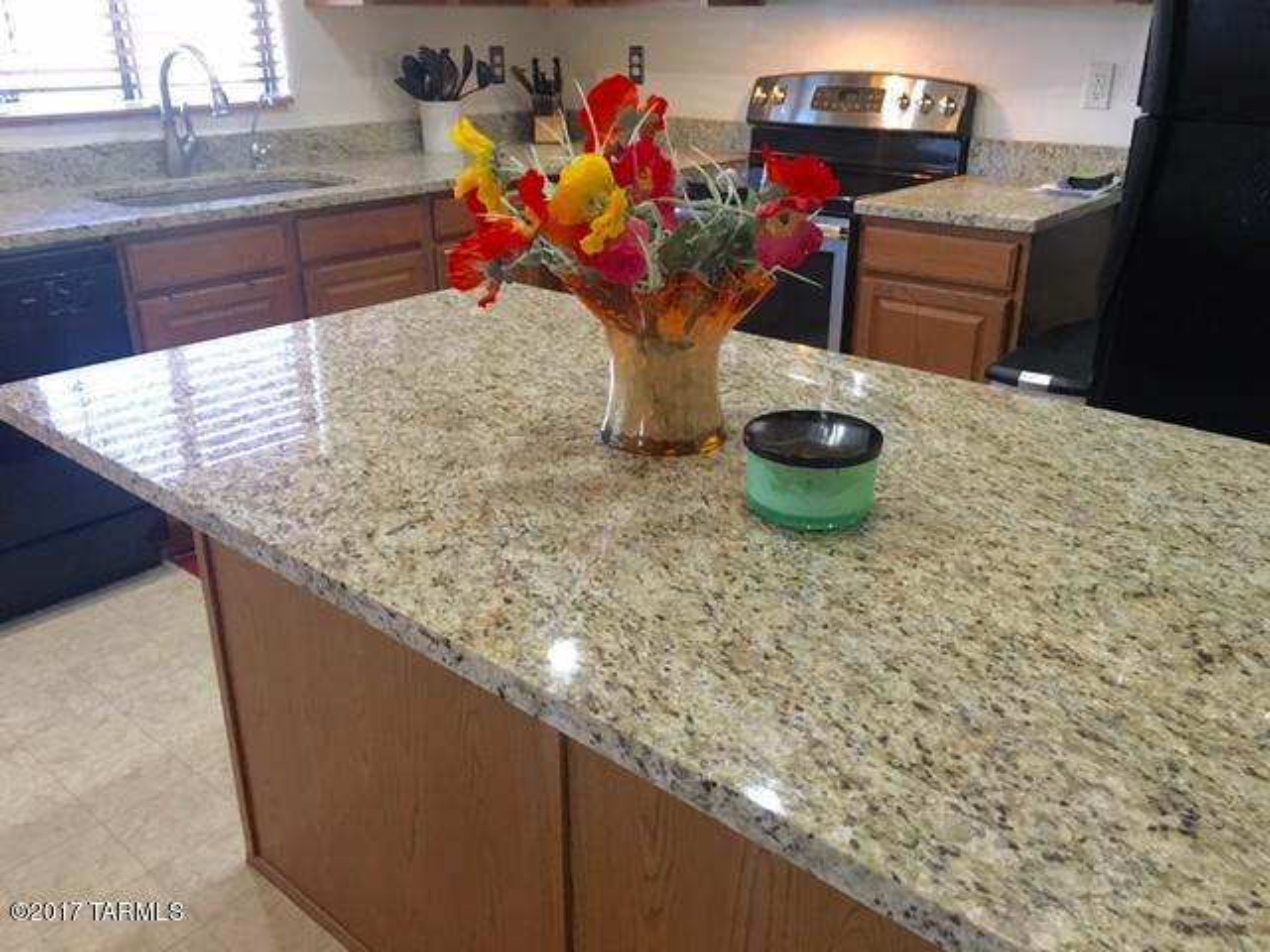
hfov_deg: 61.7
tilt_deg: -22.8
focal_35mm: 29
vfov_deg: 48.2
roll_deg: -0.3
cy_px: 476
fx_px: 1064
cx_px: 635
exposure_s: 1/30
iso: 200
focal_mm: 4.15
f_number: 2.2
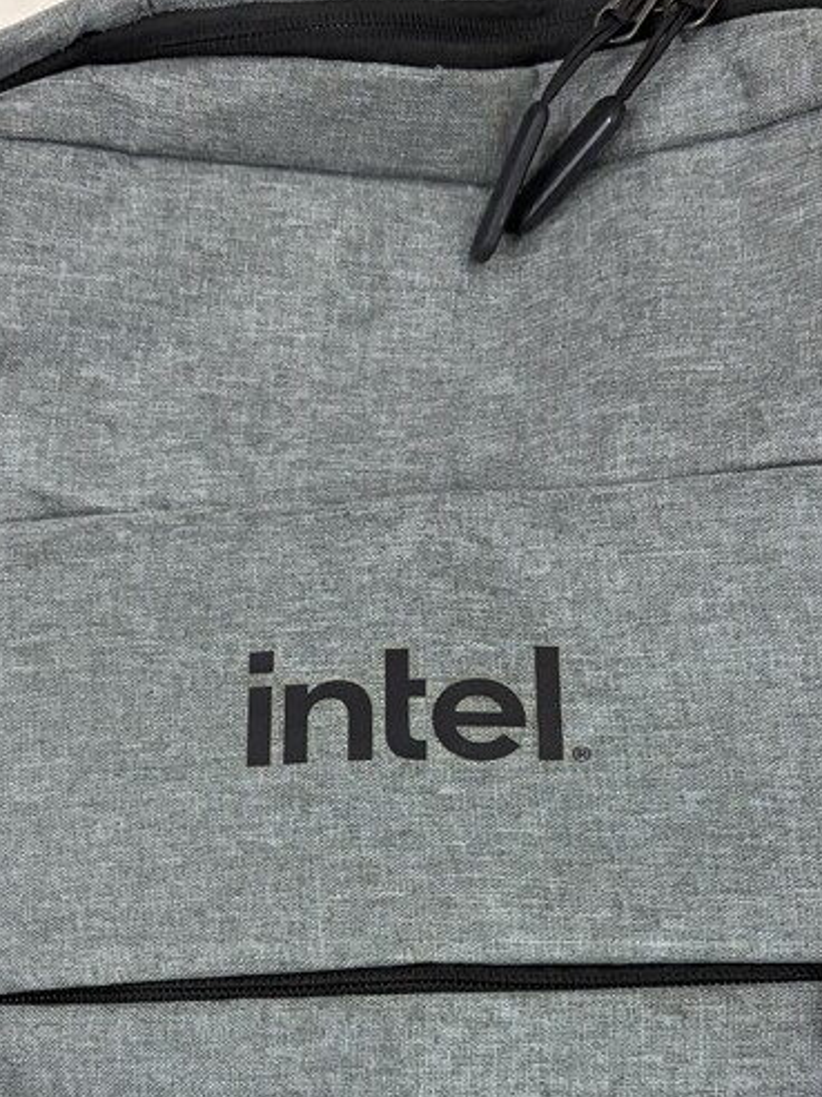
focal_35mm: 55
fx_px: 1741
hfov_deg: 26.6
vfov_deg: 33.9
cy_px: 874
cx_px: 388
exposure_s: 1/60
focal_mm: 5.96
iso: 320
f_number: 1.6
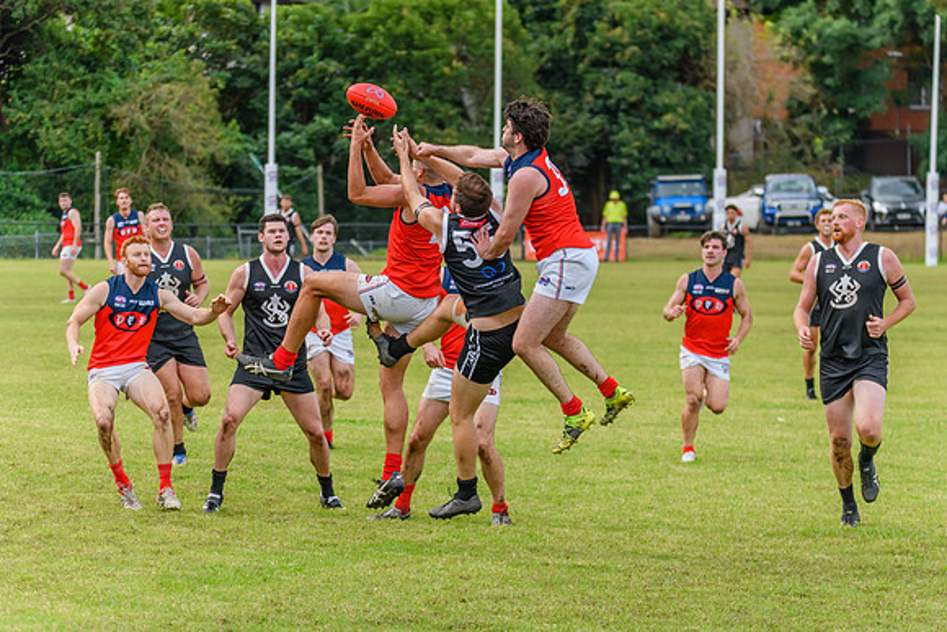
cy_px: 265
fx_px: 4847
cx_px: 524
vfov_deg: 7.5
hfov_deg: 11.2
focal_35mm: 184
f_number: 5
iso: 1000
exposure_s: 1/2000
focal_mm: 150
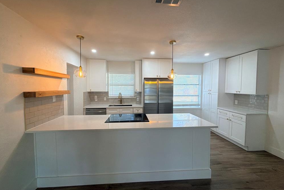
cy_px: 93
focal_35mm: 15
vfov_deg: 77.3
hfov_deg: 100.4
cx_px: 141
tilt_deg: -2.4
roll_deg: +0.5
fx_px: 118
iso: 250
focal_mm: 2.22
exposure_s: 1/120
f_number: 2.2
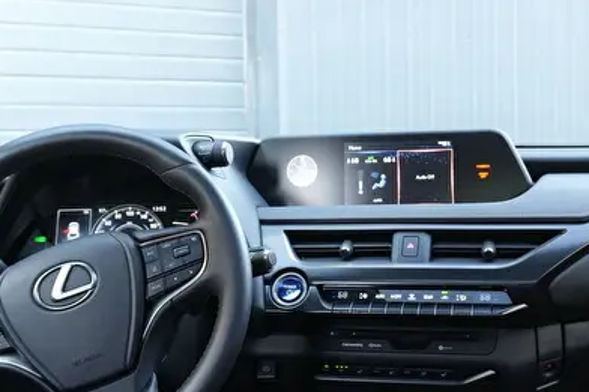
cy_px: 204
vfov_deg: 27.5
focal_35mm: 49
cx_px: 314
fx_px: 801
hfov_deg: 40.3
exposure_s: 1/160
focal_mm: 16
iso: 2500
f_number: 3.5
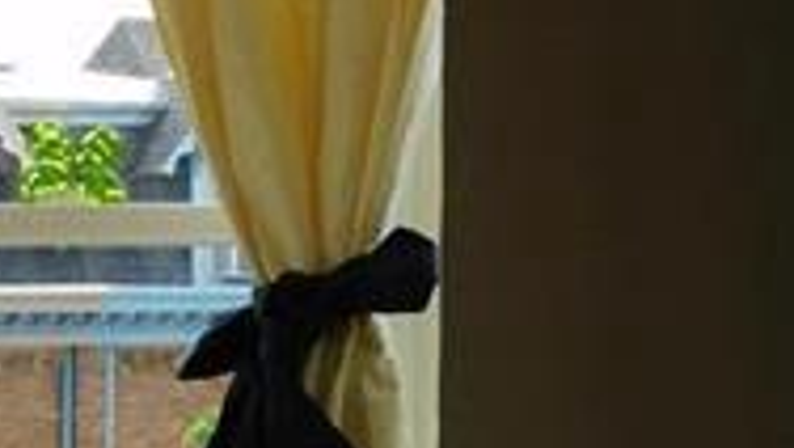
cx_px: -237
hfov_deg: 9.5
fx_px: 4698
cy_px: 325
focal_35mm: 223
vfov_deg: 5.5
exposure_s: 1/320
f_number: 4
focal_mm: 9
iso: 125
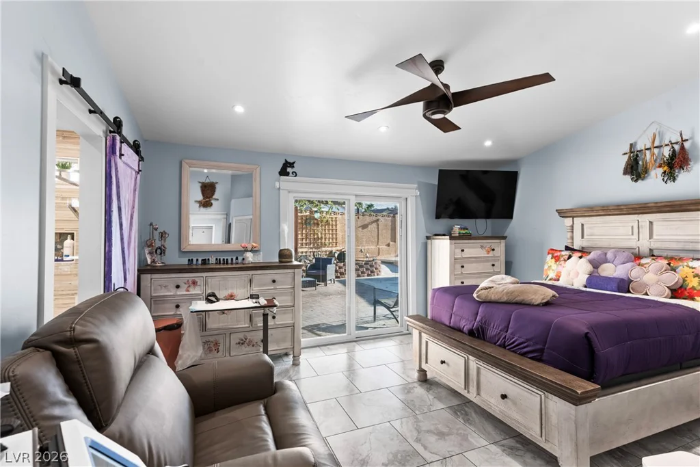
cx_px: 350
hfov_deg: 93.3
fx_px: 331
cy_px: 234
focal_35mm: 17
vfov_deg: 70.5
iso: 400
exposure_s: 1/10
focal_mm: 17
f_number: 8
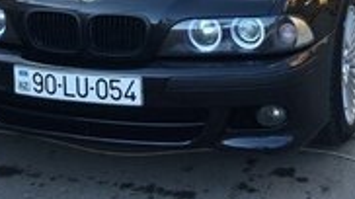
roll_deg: +1.1
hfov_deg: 24.7
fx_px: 809
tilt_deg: -4.2
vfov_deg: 12.6
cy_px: -174
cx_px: 213
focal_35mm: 86
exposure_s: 1/116
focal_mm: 4.15
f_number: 2.2
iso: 32
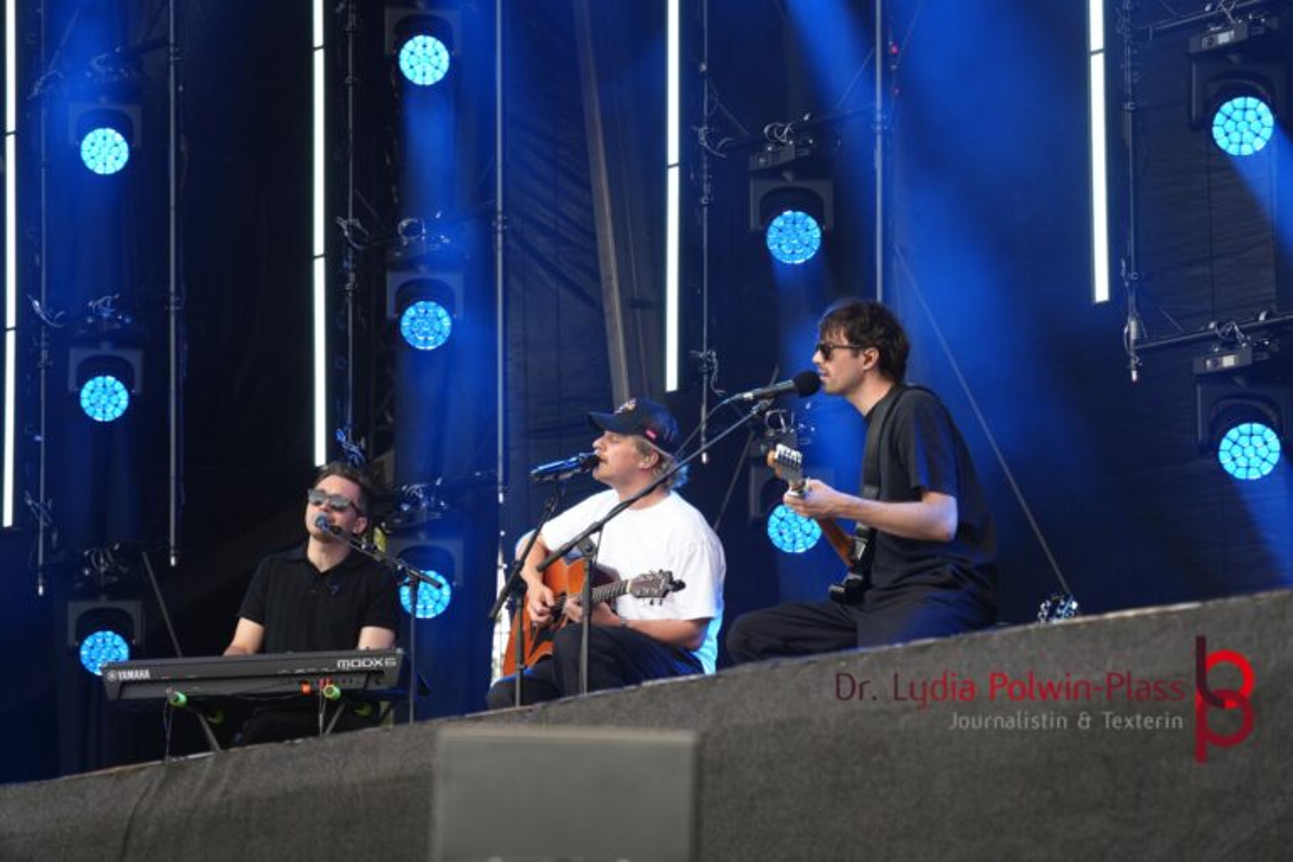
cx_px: 646
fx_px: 4310
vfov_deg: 11.4
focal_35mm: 120
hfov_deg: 17.1
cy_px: 431
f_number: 5
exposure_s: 1/160
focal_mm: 80
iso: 200
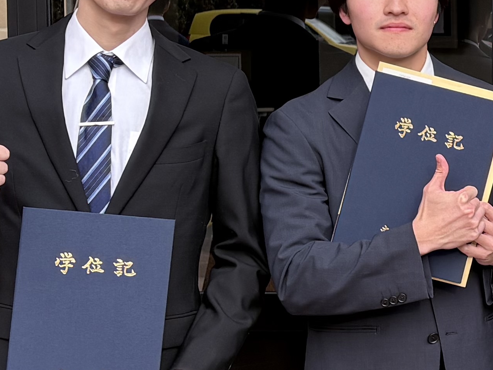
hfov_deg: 15.9
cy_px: 181
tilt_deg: -5.0
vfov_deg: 12.7
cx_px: 654
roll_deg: -0.7
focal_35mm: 117
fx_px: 1666
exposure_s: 1/209
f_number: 1.6
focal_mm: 5.96
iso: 40
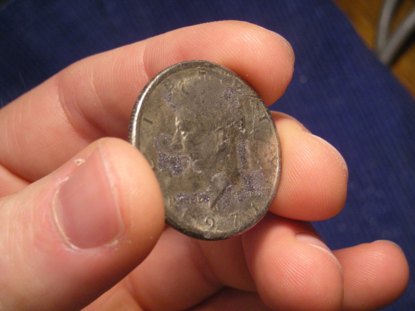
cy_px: 156
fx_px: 911
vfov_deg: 19.4
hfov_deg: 25.7
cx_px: 208
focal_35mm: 76
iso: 264
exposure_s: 1/59.8
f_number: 3.9
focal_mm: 12.3
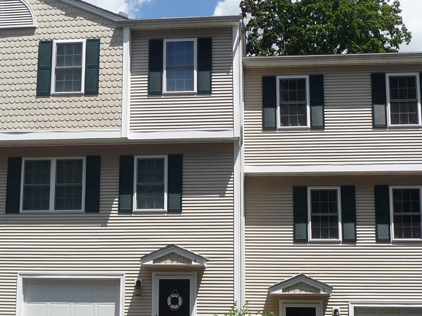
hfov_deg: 32.6
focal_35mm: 59
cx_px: 179
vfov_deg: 24.8
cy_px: 184
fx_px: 719
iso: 100
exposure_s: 1/200
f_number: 8
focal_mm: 5
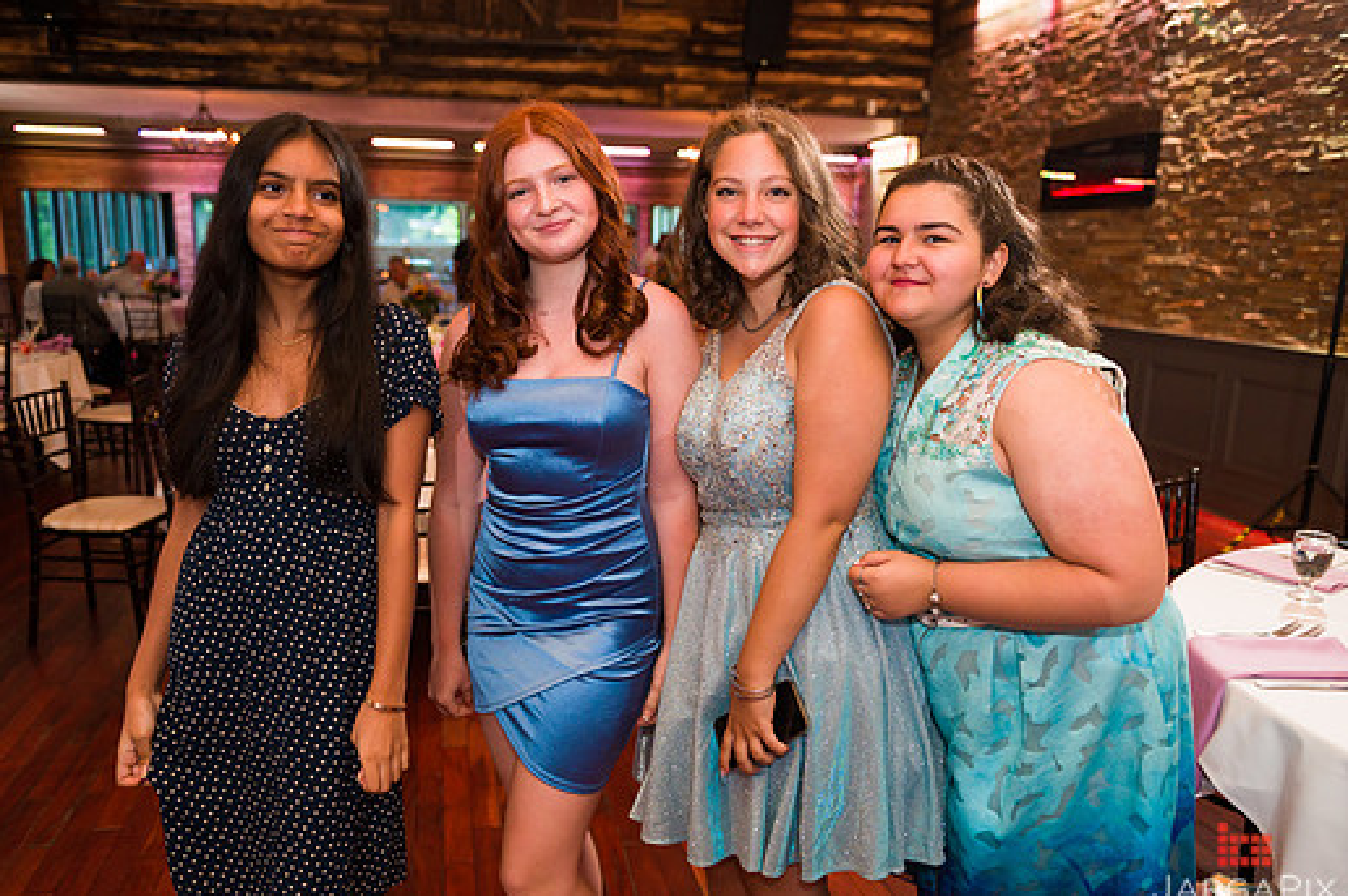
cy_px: 455
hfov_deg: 67.4
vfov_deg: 47.8
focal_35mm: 27
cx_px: 645
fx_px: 1010
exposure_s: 1/125
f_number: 3.2
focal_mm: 24
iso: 1250
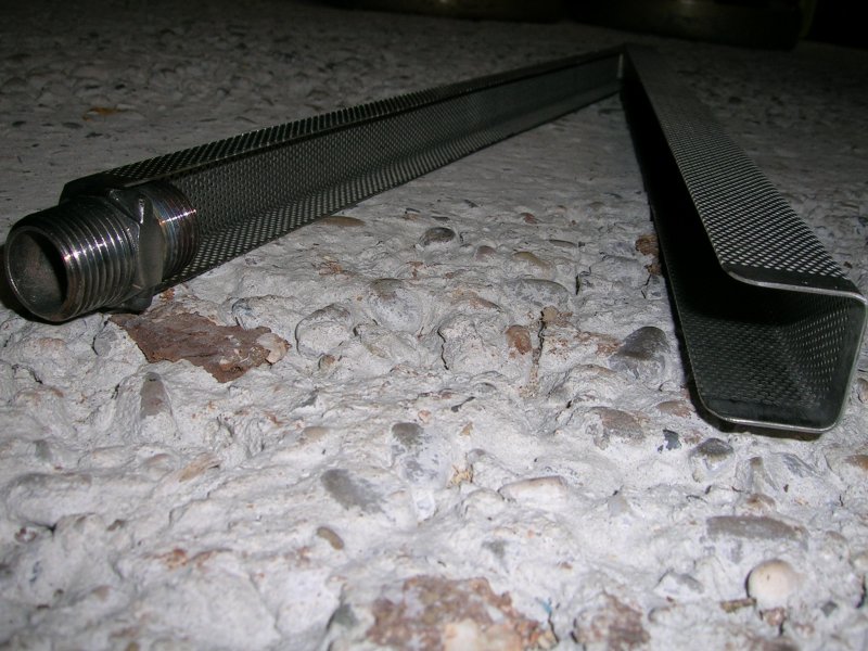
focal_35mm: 35
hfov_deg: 52.6
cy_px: 326
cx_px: 434
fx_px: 878
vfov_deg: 40.7
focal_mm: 5.4
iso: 50
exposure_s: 1/60.1
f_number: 4.8
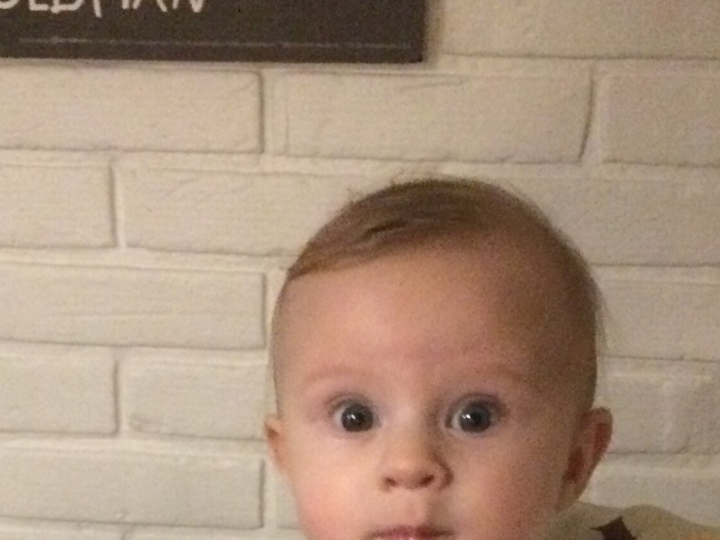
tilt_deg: -23.6
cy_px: 749
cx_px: 303
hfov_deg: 23.3
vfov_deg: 16.4
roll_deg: -2.4
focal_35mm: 84
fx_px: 1747
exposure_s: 1/17
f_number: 2.2
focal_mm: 4.15
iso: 640
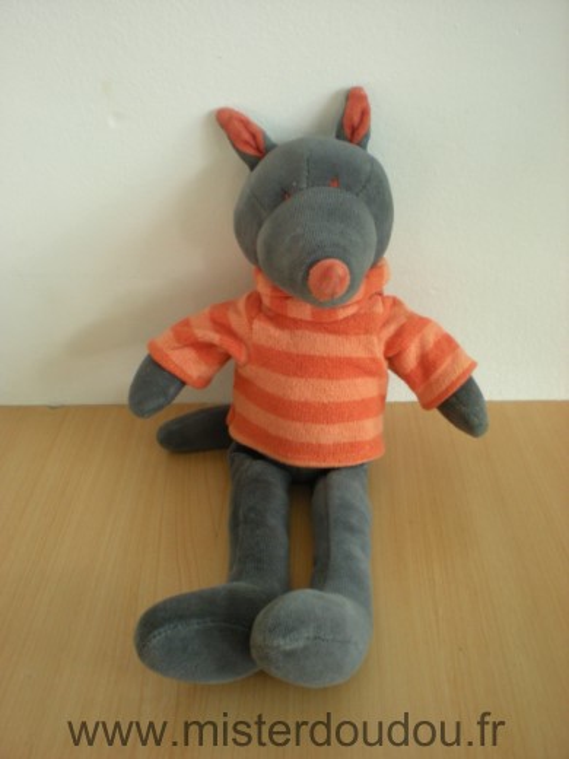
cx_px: 284
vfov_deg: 49.0
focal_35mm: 38
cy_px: 380
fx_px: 833
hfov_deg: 37.7
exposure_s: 1/54.1
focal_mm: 6.3
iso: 200
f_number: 3.1
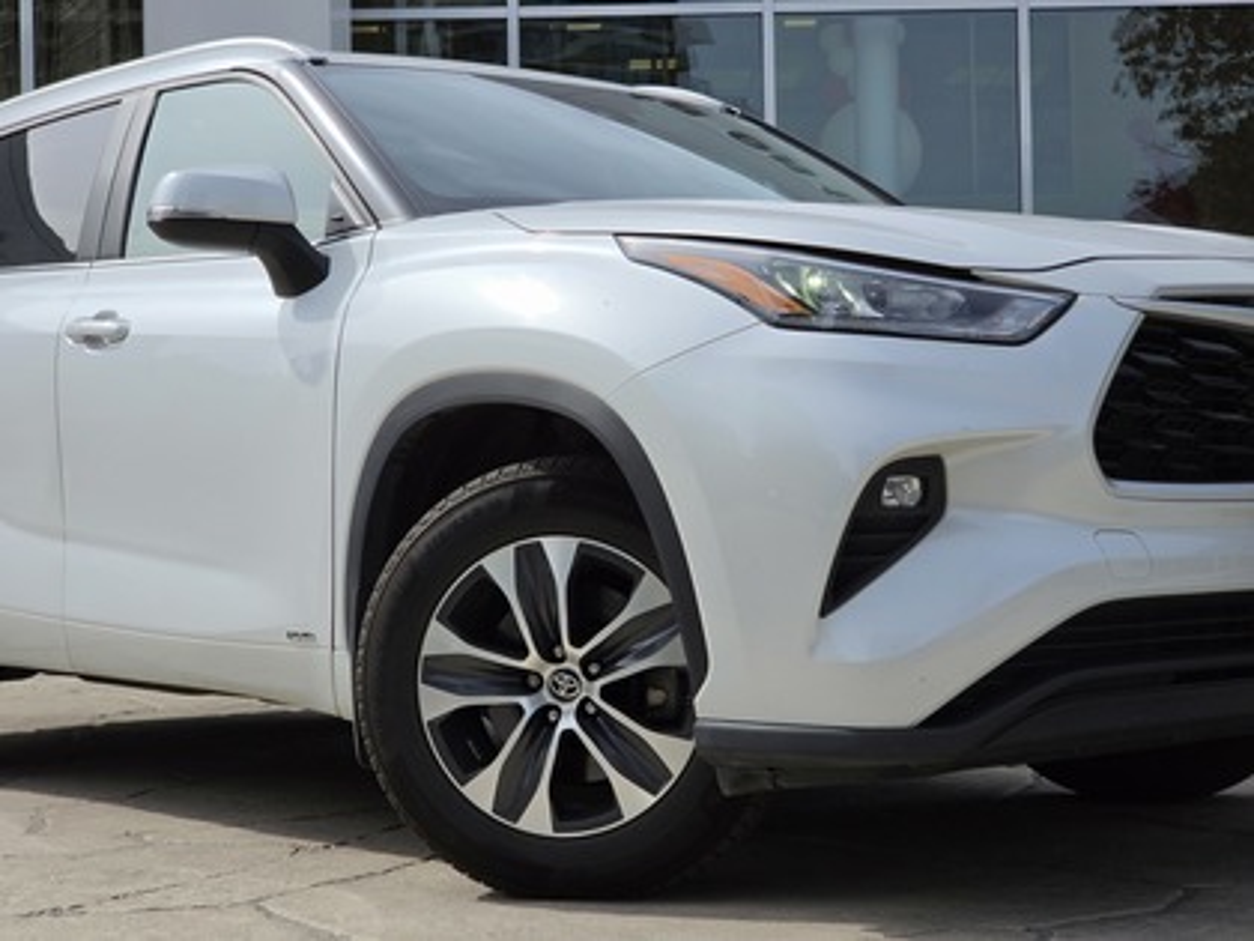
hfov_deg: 28.2
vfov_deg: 21.3
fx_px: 2500
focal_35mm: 69
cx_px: 627
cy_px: 470
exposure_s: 1/2038
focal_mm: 7
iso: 25
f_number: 2.4
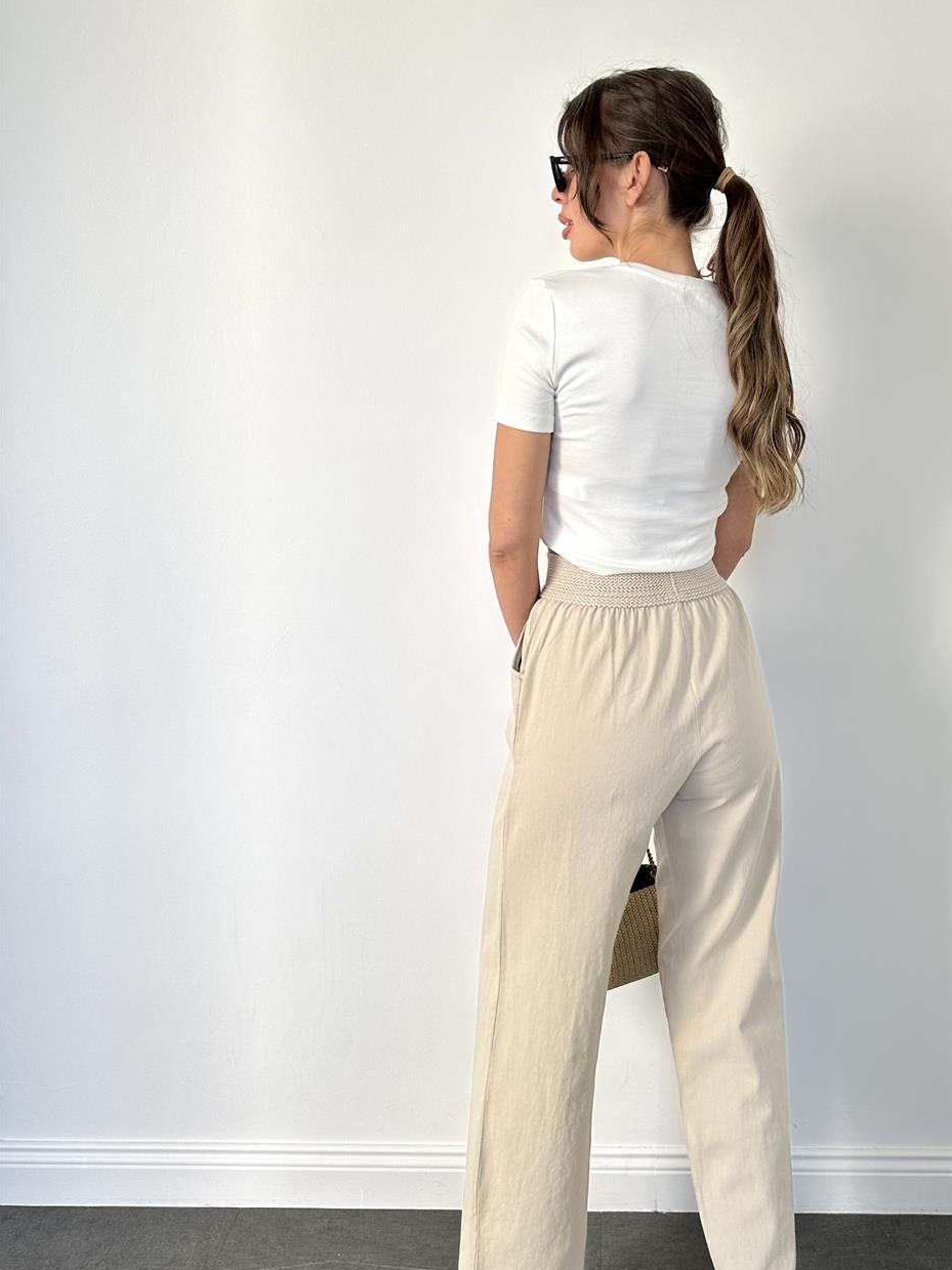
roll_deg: +0.9
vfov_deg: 58.4
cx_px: 613
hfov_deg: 44.9
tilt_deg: -5.3
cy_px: 626
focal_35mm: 31
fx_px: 1137
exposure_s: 1/187
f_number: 1.78
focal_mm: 6.86
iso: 64
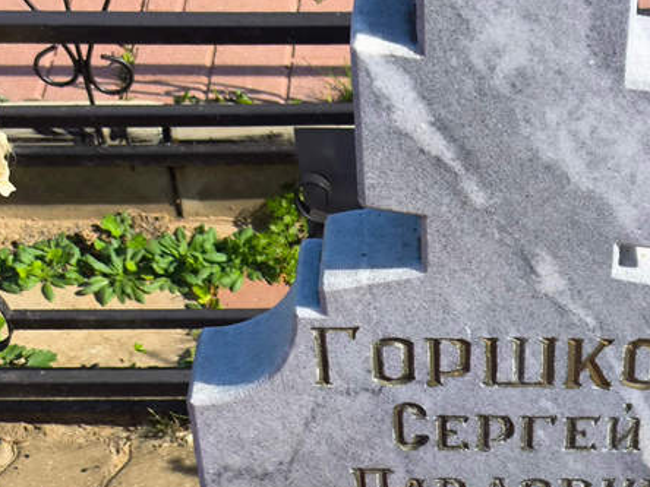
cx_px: 497
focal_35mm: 90
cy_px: 433
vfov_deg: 16.2
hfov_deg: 21.6
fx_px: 1690
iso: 50
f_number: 1.7
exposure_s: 1/1474
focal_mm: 4.71
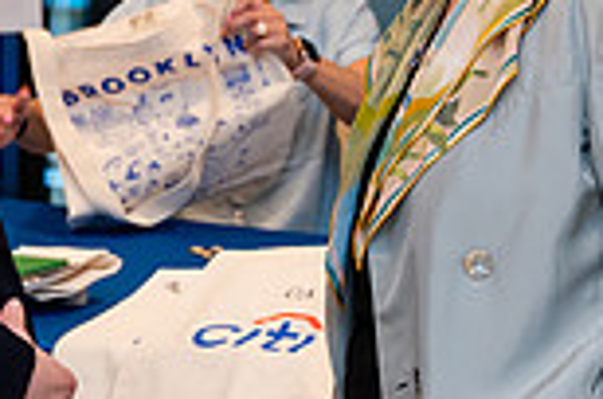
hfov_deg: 12.5
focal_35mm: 165
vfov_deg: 8.2
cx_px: 210
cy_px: 23
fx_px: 2758
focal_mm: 43
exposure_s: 1/160
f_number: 4
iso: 400
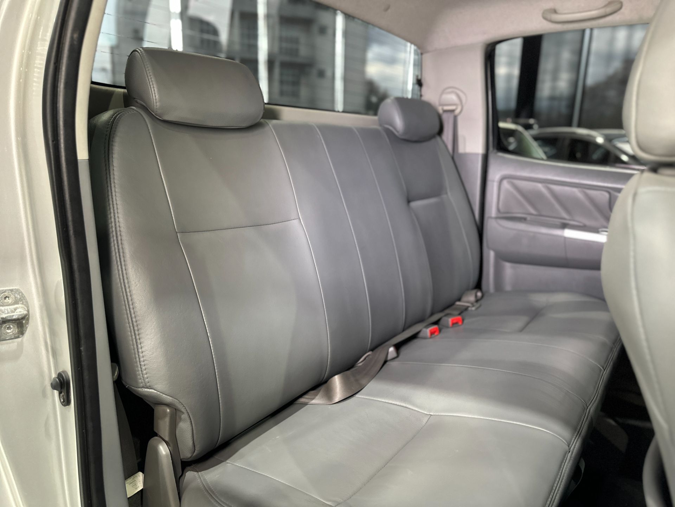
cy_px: 254
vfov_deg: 56.8
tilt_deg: -13.3
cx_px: 338
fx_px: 468
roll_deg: -2.0
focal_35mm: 24
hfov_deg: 71.6
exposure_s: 1/60
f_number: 1.78
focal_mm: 6.86
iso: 500
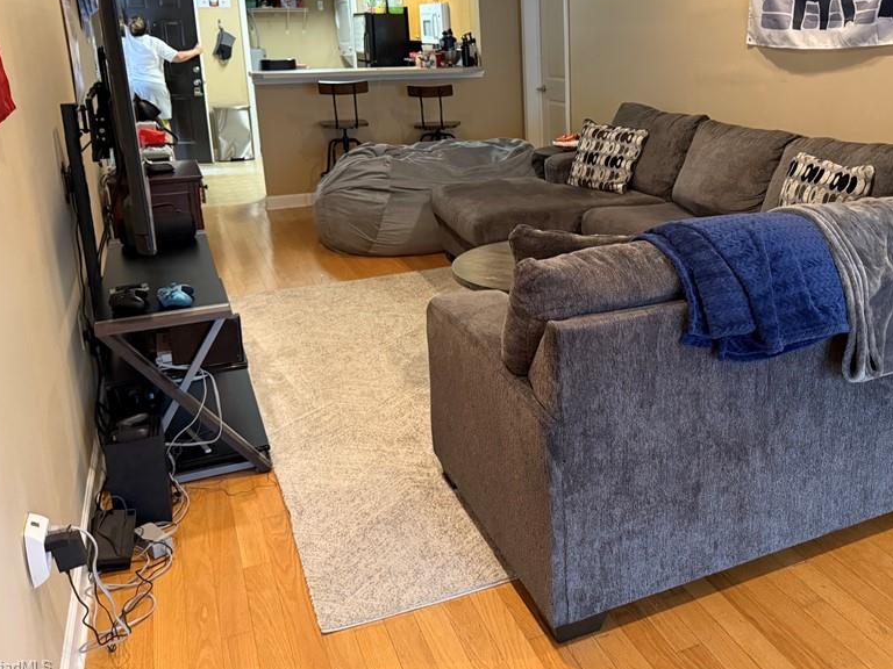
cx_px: 563
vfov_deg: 43.6
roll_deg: +0.8
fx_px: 826
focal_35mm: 32
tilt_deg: -13.0
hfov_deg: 56.1
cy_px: 231
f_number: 1.78
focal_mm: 6.76
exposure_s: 1/40
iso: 640
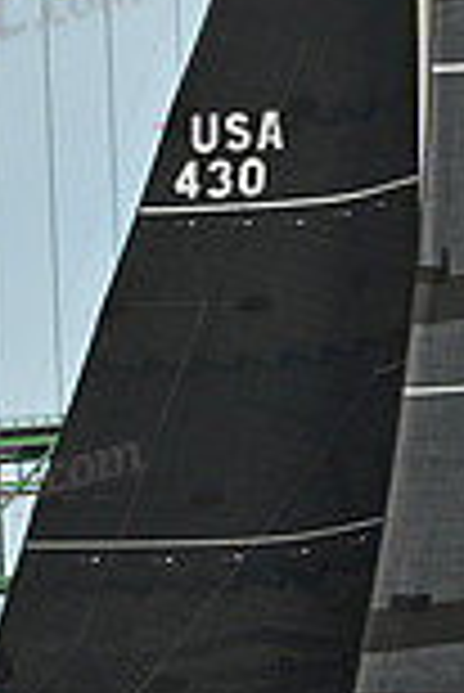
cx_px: 376
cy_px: 225
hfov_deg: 3.2
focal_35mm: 436
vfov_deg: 4.7
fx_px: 8410
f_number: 8
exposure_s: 1/1000
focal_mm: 116
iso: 320
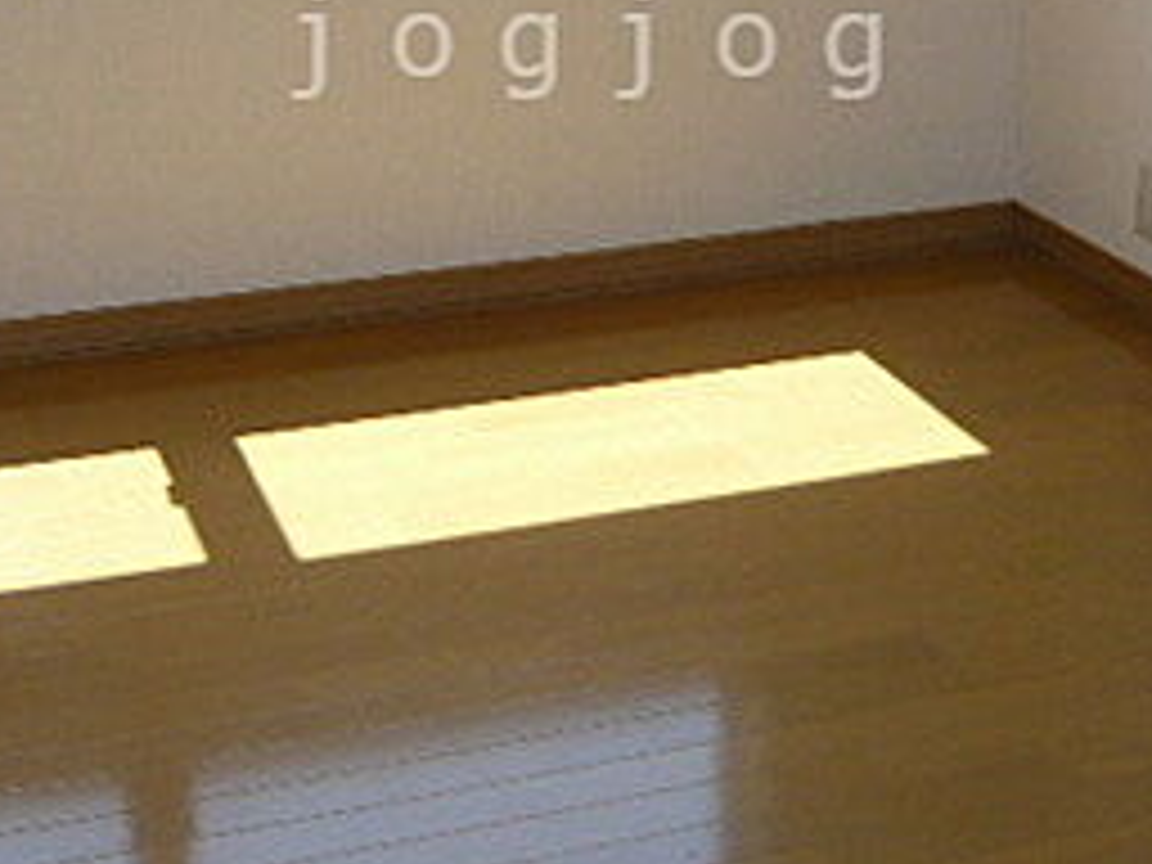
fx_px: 2330
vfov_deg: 20.5
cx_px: 598
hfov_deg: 27.8
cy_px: 45
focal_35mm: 70
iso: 100
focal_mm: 4.6
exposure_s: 1/320
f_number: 2.8
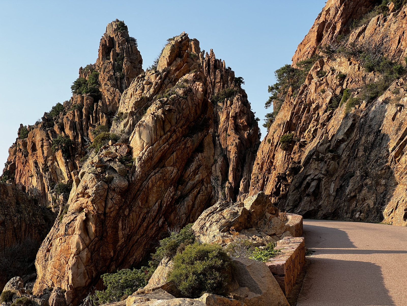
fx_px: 905
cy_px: 153
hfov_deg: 25.3
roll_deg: -0.3
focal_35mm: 77
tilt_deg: +5.8
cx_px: 204
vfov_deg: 19.1
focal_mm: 9
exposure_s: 1/442
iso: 32
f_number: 2.8
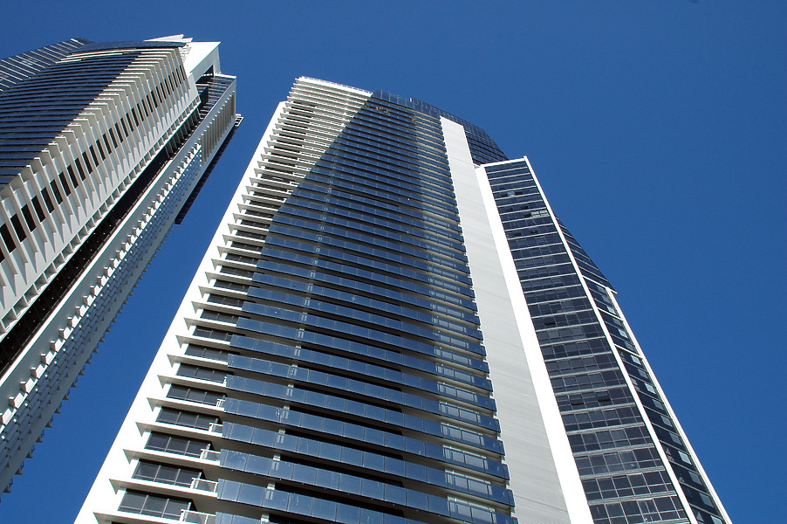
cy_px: 262
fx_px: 819
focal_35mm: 38
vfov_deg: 35.4
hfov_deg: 51.3
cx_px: 394
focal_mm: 25
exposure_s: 1/400
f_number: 10
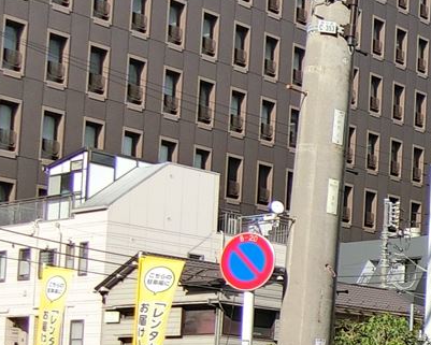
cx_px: 825
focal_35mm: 74
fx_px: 944
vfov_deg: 19.9
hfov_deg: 18.5
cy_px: 366
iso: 80
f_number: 6.9
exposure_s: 1/200
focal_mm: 4.06
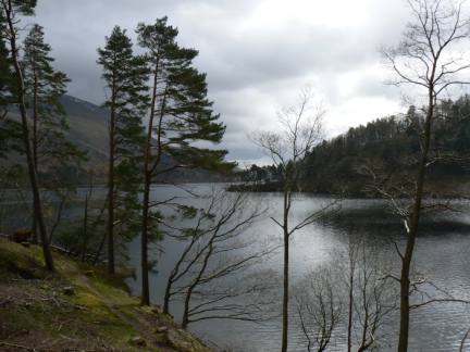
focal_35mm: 36
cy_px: 176
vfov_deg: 39.7
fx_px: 489
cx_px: 235
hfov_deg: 51.4
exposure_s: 1/500
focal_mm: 6
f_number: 6.3
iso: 80
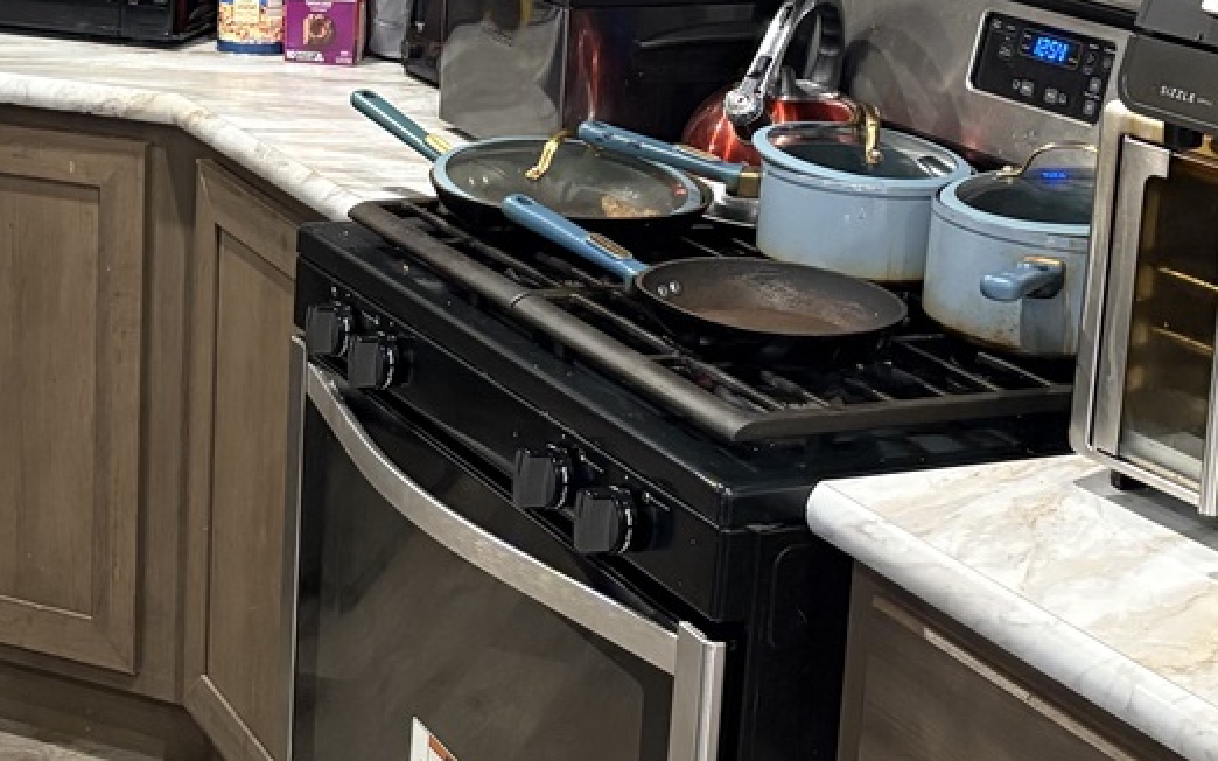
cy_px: 112
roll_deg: -1.0
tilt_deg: -12.8
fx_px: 2522
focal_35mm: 76
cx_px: 47
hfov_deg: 26.0
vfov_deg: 17.0
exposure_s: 1/60
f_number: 1.6
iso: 500
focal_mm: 5.96
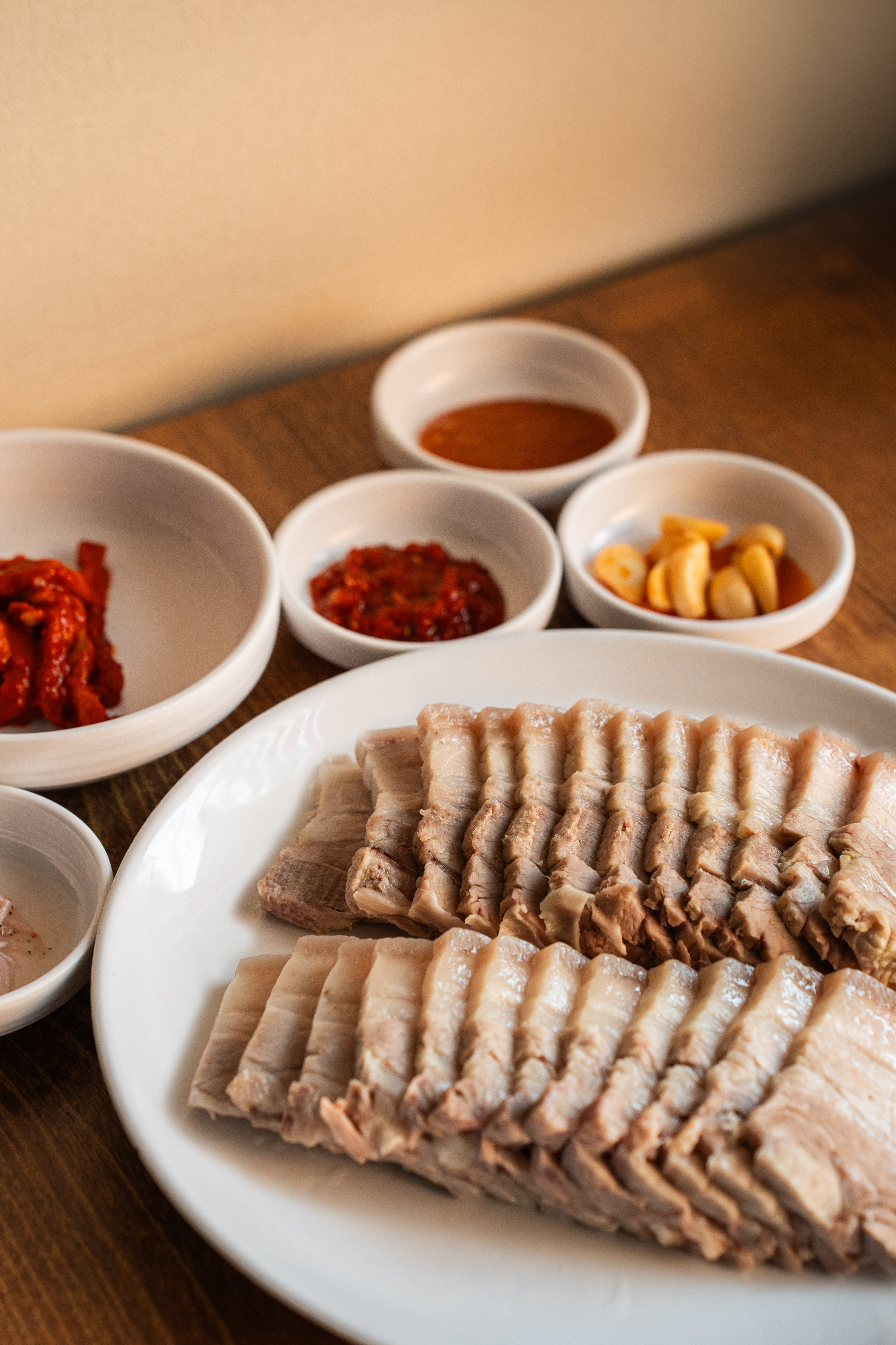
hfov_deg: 17.1
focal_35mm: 80
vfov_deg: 25.3
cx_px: 362
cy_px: 740
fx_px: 2986
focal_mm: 67
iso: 1000
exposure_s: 1/200
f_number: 4
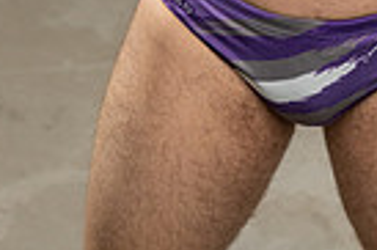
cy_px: -363
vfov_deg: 7.8
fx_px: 1684
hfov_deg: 12.7
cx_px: 305
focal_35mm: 161
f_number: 4
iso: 500
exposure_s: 1/250
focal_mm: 49
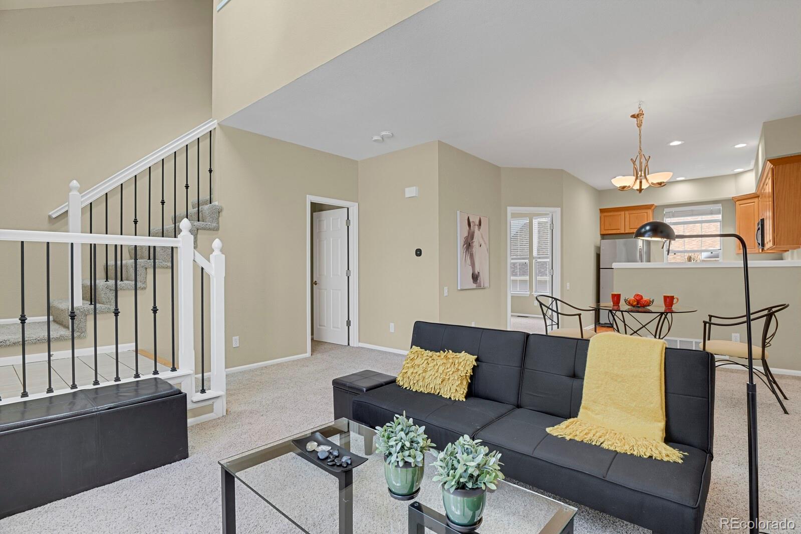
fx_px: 378
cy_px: 267
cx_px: 400
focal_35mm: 17
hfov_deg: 93.3
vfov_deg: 70.4
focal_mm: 17
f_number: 8
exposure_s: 1.3
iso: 250
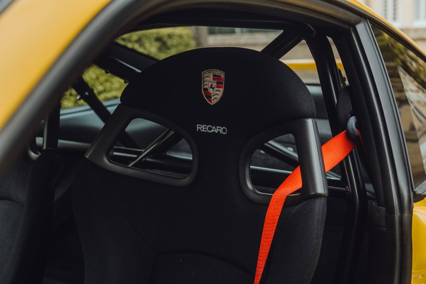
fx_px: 568
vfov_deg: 28.0
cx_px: 213
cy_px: 142
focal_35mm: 48
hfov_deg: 41.1
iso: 400
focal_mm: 48
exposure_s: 1/100
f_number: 4.5
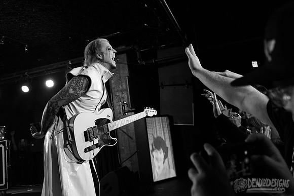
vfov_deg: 36.4
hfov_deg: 52.6
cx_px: 104
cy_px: 55
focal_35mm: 36
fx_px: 292
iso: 2000
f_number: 3.5
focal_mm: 24
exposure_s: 1/200
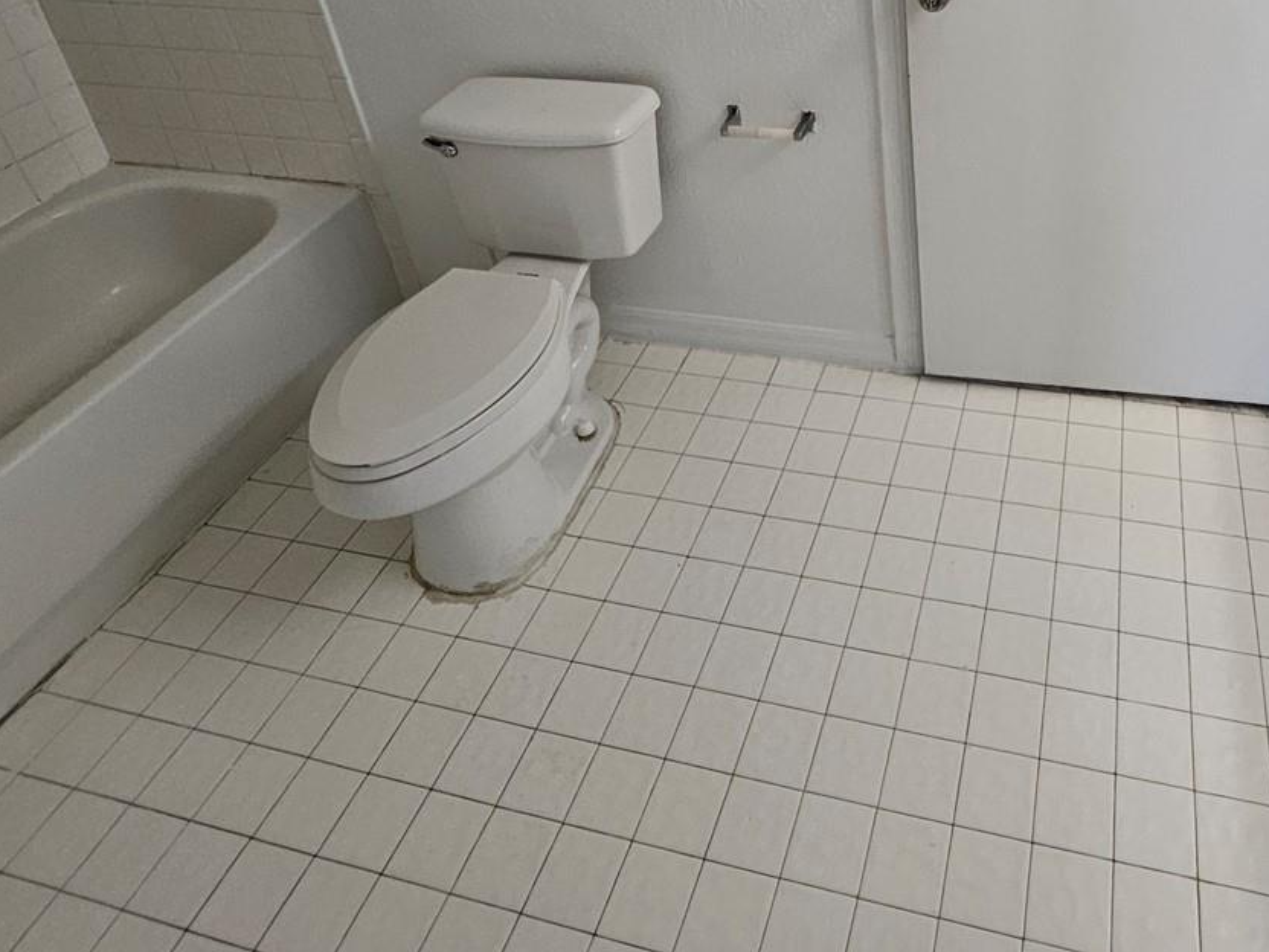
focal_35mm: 25
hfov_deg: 67.0
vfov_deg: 48.4
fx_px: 916
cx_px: 871
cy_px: 73
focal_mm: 1.7
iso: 125
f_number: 2.2
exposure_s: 1/60
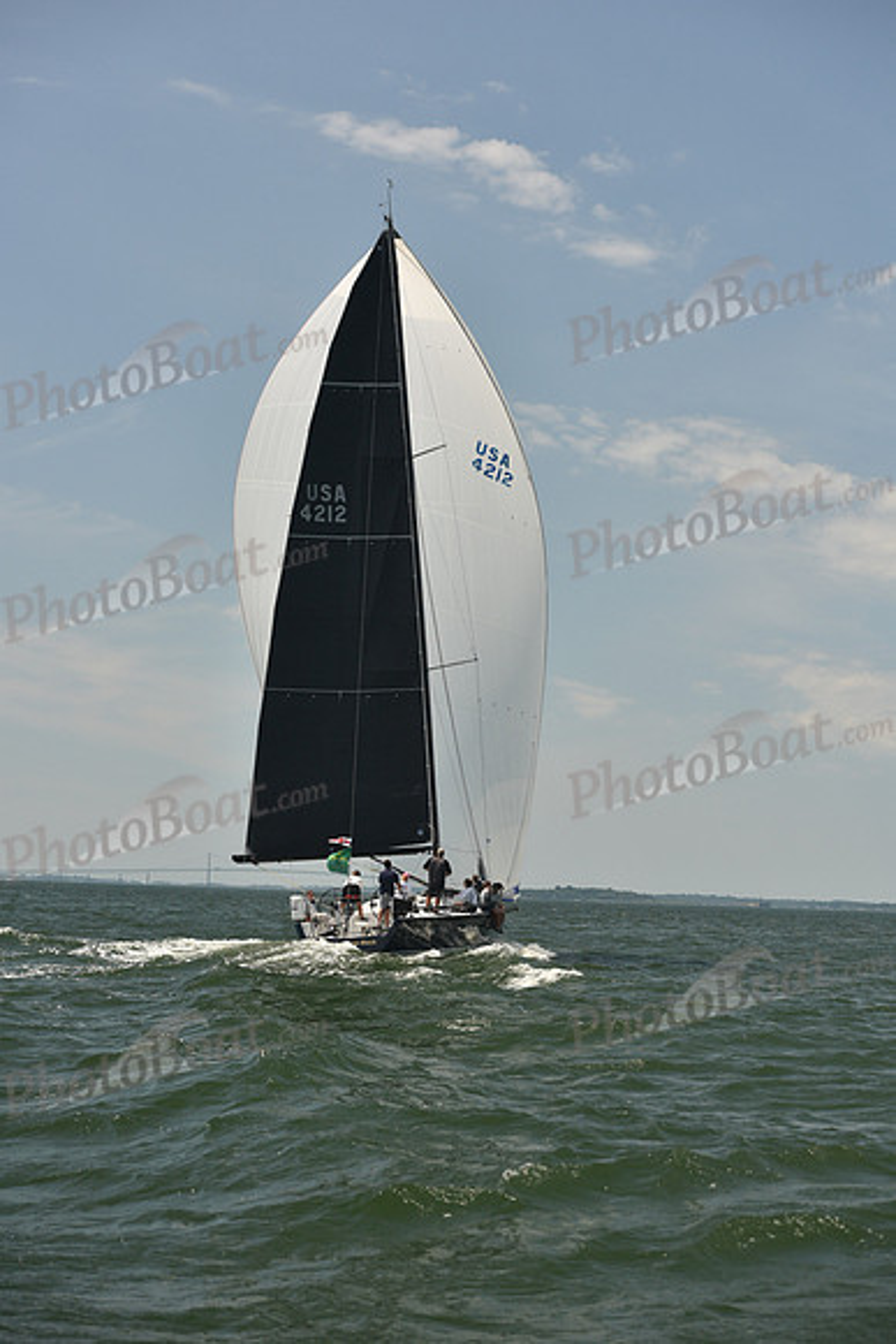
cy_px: 672
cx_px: 448
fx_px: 2612
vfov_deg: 28.8
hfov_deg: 19.5
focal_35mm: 70
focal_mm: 70
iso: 320
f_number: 5.6
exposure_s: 1/1250
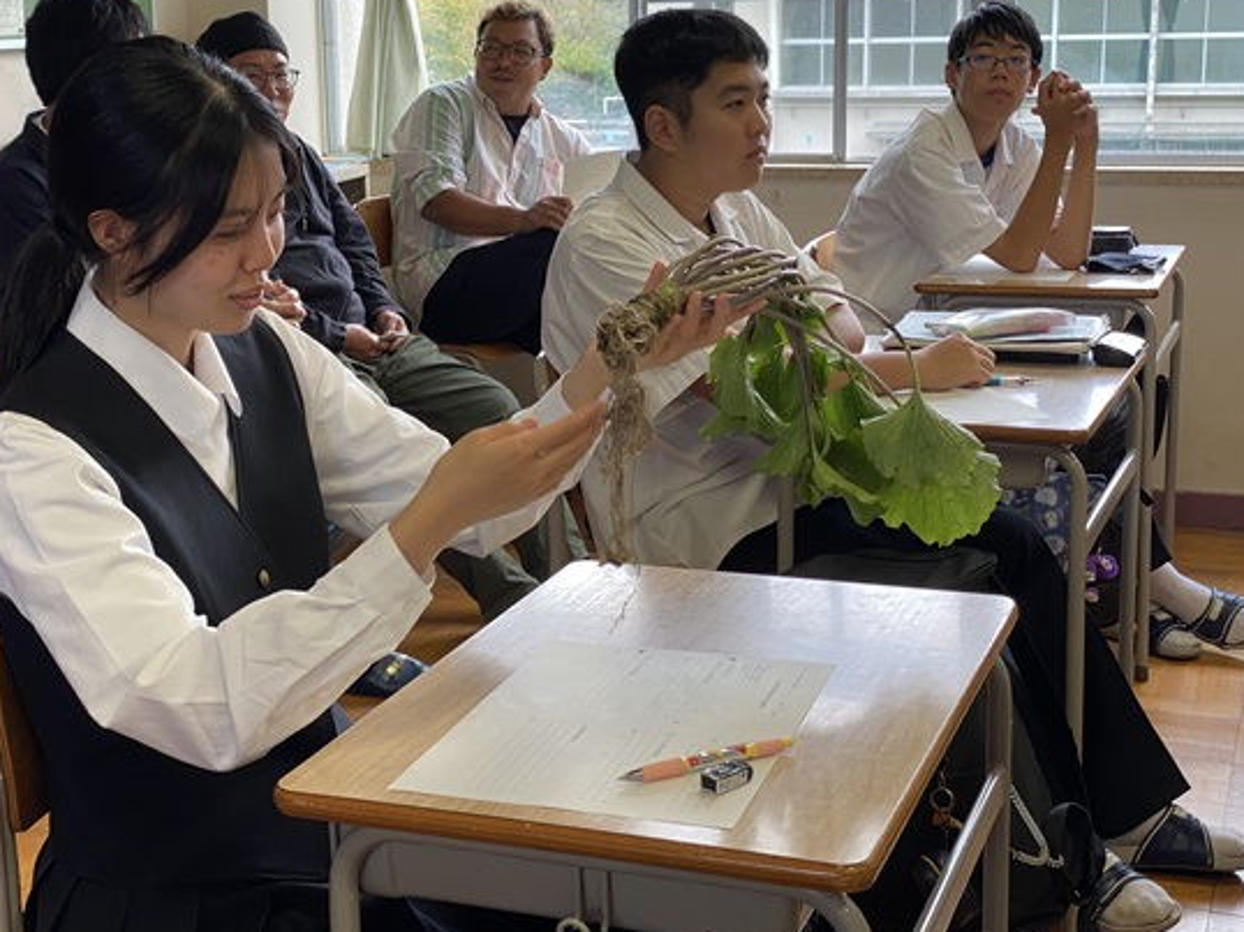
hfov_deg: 33.2
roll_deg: +0.5
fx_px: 2083
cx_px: 560
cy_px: 430
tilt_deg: -12.0
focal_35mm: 58
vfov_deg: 25.2
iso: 40
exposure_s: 1/100
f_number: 2
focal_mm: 6
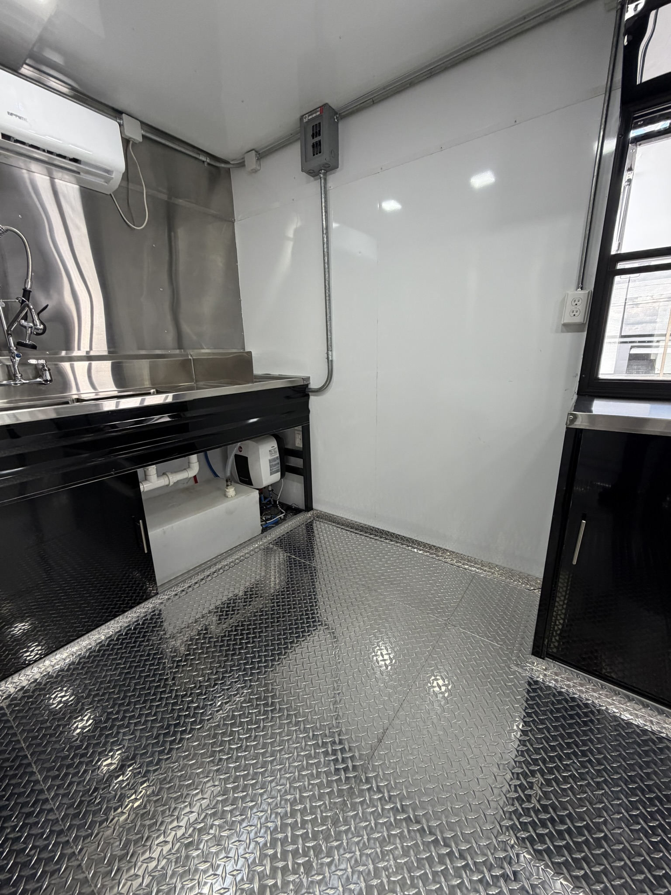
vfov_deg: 102.1
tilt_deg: -11.6
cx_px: 336
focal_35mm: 14
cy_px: 448
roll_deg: +0.8
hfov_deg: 85.7
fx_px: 362
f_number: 2.2
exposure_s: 1/120
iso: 250
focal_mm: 2.22
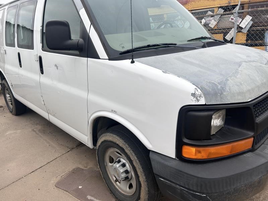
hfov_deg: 67.3
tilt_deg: -17.0
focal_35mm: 26
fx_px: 201
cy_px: 100
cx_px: 134
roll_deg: +3.7
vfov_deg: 53.1
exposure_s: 1/205
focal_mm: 5.7
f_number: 1.5
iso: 40
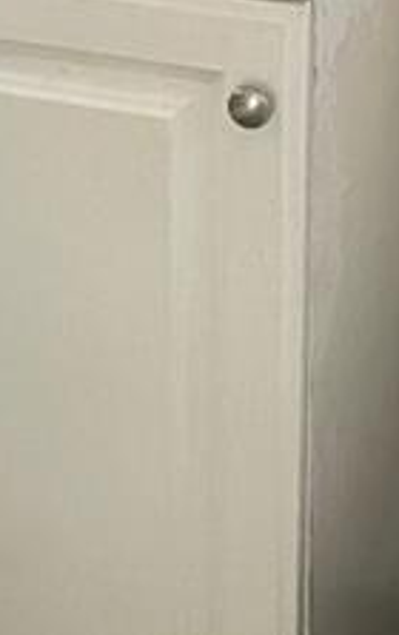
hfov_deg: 8.8
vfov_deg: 13.7
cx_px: -114
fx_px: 2567
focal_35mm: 148
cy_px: -142
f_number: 1.6
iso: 160
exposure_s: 1/60
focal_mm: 4.2
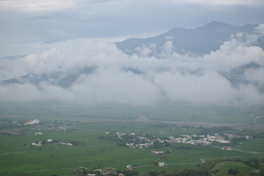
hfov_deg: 33.4
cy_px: 88
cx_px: 132
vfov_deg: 22.6
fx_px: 440
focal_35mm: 60
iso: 320
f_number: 6.3
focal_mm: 40
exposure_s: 1/1000
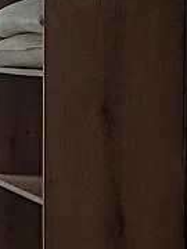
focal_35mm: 178
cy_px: 131
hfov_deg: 7.6
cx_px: -312
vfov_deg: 11.1
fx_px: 1282
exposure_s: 1/50
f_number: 1.8
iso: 40
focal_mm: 4.6
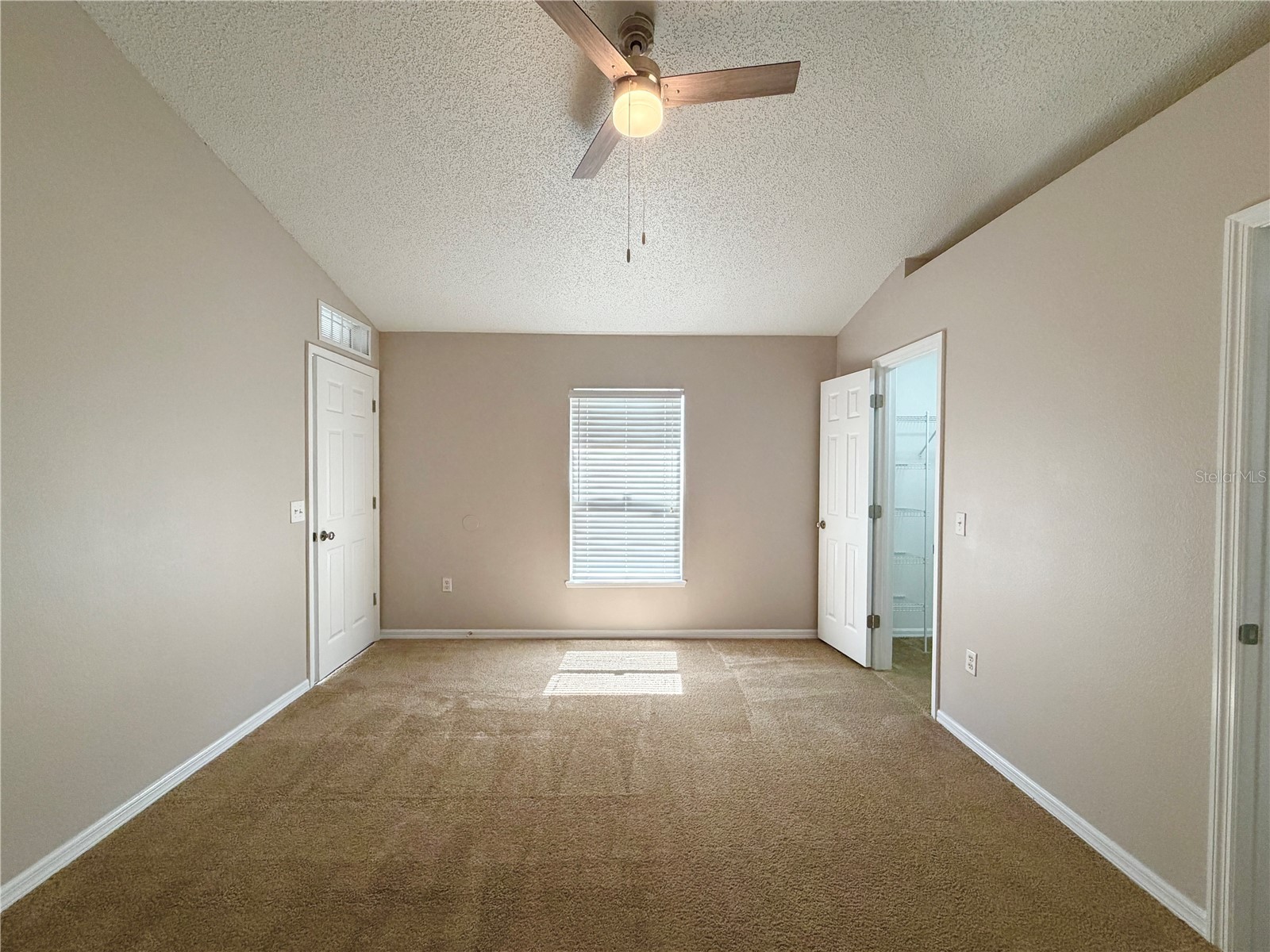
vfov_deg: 85.7
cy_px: 476
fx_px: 514
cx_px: 635
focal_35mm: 14
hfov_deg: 102.1
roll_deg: +0.3
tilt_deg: -0.1
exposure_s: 1/120
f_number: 2.2
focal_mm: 2.22
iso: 250
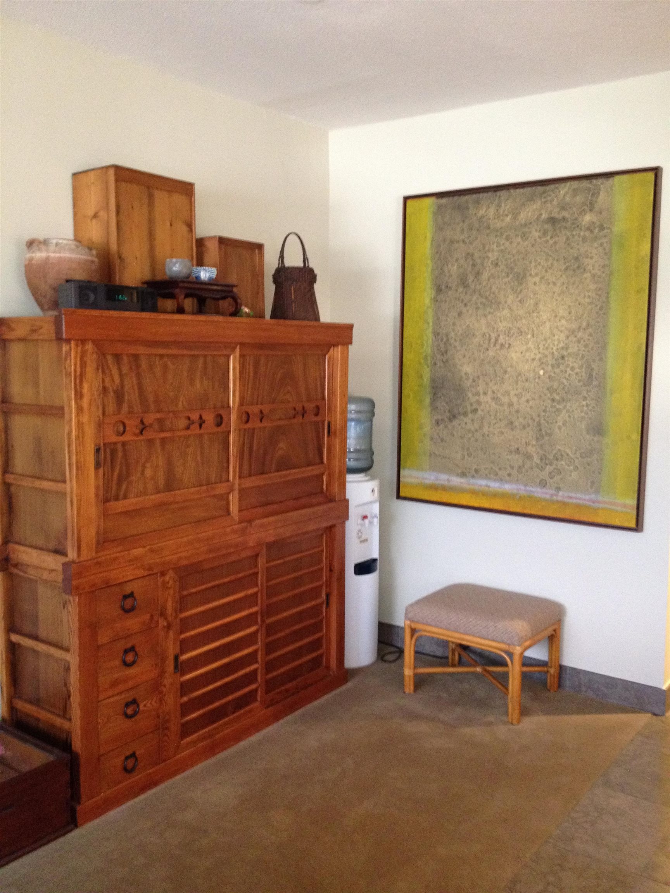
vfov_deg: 52.6
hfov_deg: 40.7
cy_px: 446
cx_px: 335
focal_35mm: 35
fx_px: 903
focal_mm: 4.28
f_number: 2.4
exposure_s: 1/16
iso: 400
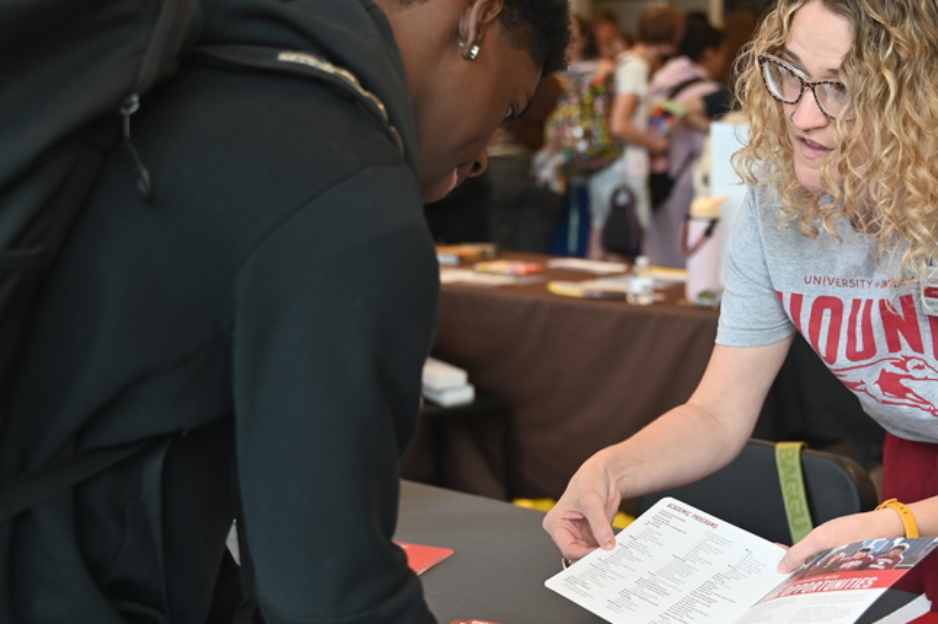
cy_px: 426
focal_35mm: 65
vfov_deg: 20.8
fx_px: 1693
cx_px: 539
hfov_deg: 30.9
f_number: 2.8
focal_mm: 41
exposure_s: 1/200
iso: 400
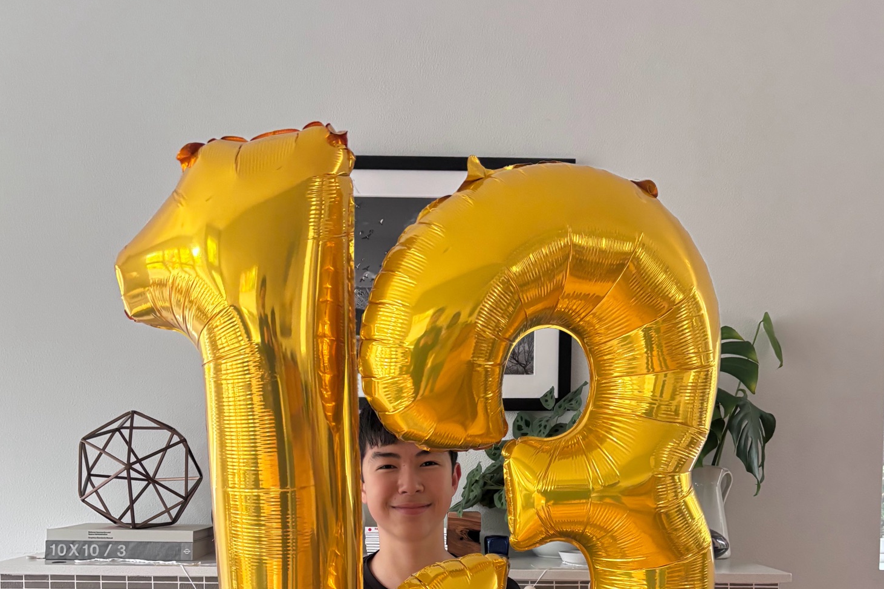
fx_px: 908
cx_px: 449
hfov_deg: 51.9
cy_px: 519
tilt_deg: -4.5
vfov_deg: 34.1
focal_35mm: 37
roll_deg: +1.7
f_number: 1.6
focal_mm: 5.96
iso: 320
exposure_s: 1/60
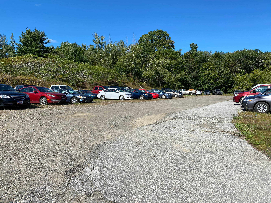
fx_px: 204
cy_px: 102
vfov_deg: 53.1
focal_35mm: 26
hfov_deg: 67.3
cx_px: 136
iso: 32
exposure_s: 1/3200
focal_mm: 4.25
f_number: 1.8
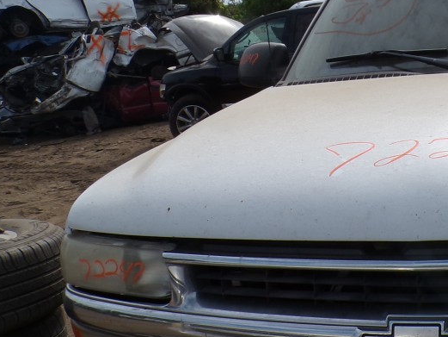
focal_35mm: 59
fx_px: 764
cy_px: 153
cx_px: 489
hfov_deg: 29.6
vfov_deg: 24.8
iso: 100
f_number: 5.8
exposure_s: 1/600
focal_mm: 4.3
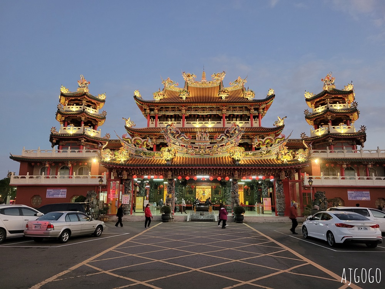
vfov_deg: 53.1
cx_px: 192
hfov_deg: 67.3
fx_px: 289
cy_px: 144
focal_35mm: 26
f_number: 1.8
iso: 500
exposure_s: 1/39
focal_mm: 5.4
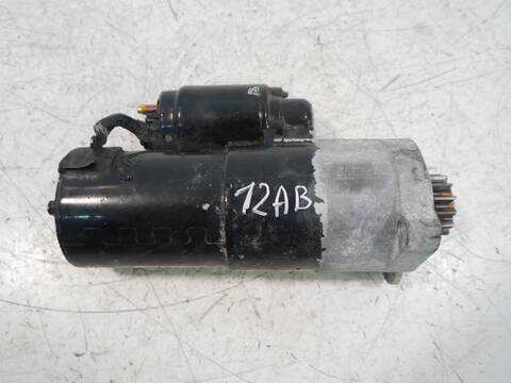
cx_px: 256
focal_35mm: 28
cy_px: 192
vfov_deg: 49.7
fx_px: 413
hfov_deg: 63.4
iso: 640
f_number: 3.5
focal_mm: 14
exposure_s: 1/60
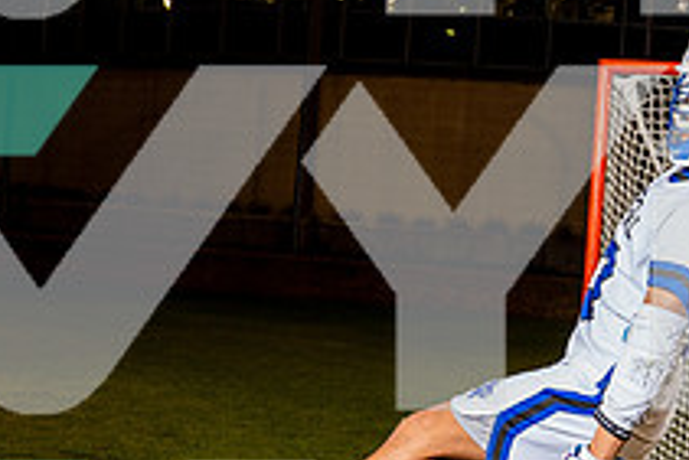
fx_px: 1475
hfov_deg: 25.7
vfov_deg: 17.7
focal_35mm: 77
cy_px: 240
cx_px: 588
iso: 400
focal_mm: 28
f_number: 4
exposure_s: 1/250
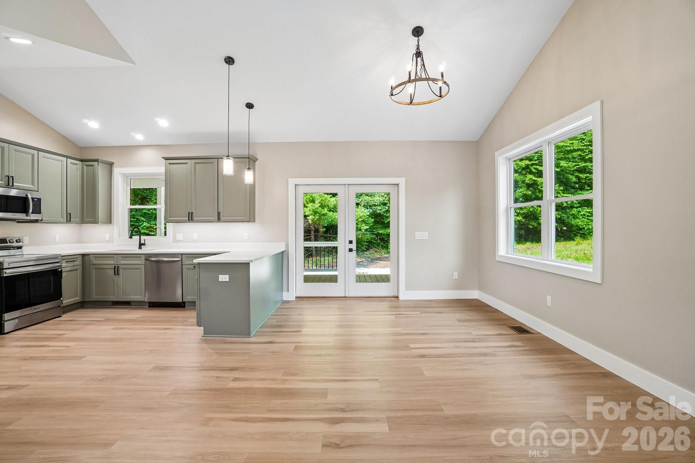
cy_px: 232
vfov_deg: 77.3
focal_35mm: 15
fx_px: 290
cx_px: 348
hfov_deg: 100.4
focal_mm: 10
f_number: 8
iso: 320
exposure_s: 1/30
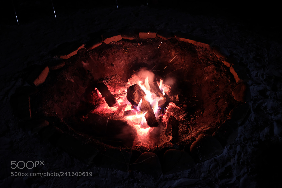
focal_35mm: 31
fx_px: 243
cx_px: 141
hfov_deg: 60.3
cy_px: 94
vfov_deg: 42.3
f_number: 4
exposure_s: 1/10
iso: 3200
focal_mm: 20.5
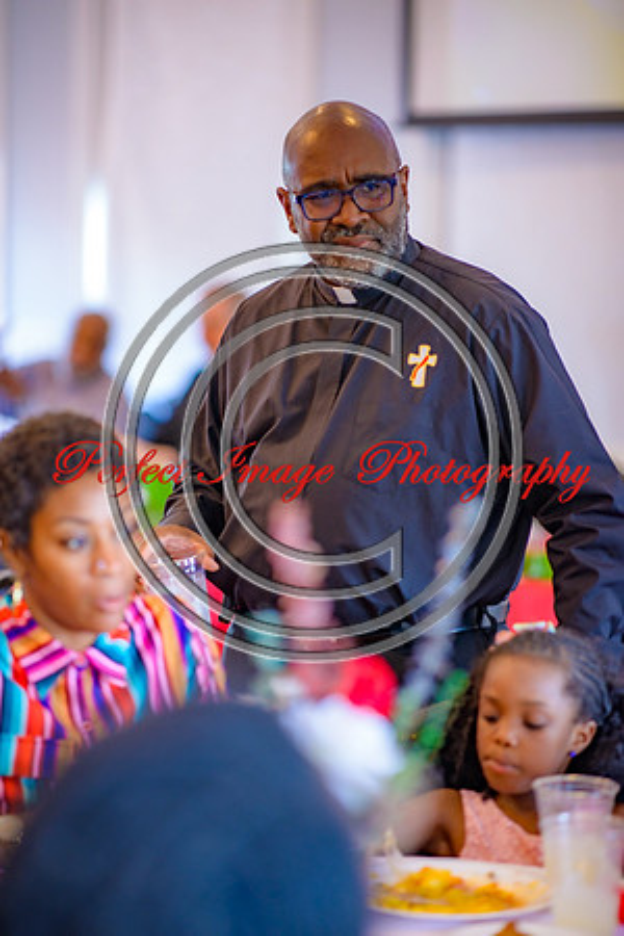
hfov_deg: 13.0
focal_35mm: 105
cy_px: 468
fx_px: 2730
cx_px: 312
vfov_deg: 19.5
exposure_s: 1/125
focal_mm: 105
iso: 560
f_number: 1.8
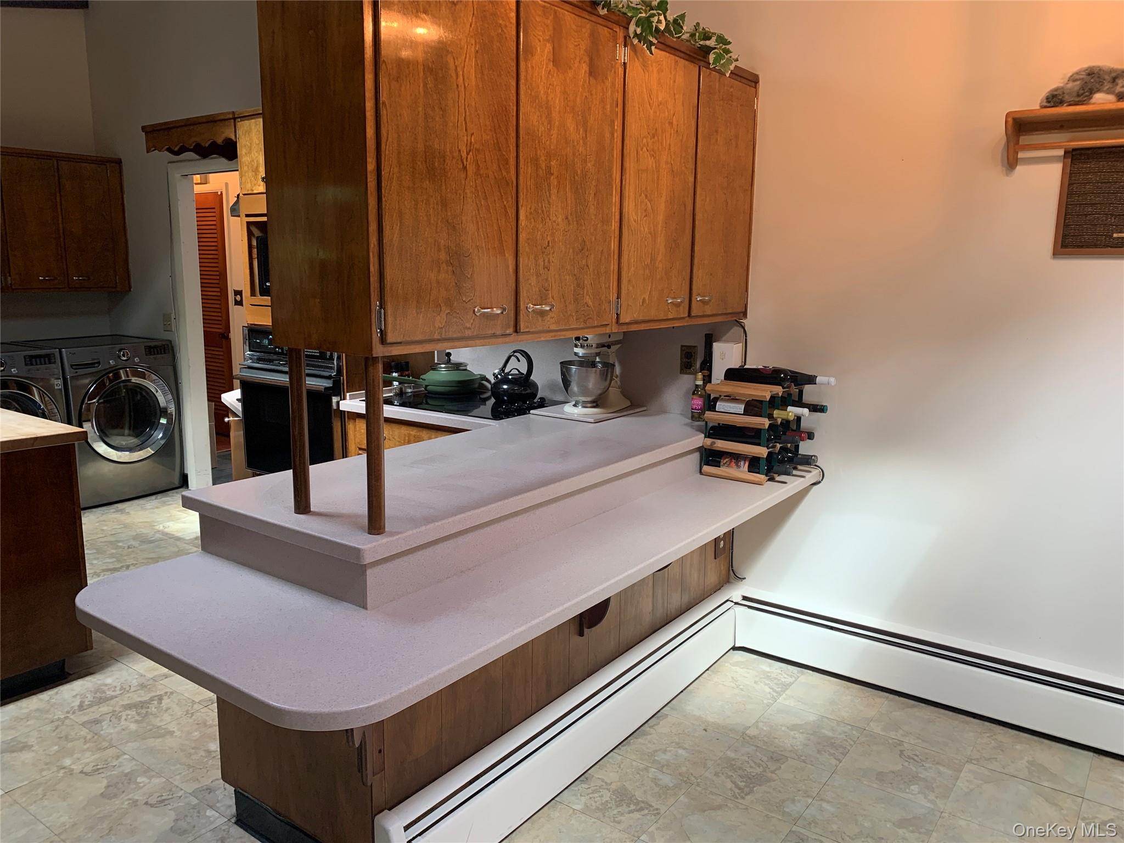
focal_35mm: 26
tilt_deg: -8.7
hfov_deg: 67.3
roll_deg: -0.1
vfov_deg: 53.1
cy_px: 422
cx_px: 562
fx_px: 844
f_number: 1.8
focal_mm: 4.25
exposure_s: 1/60
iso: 64
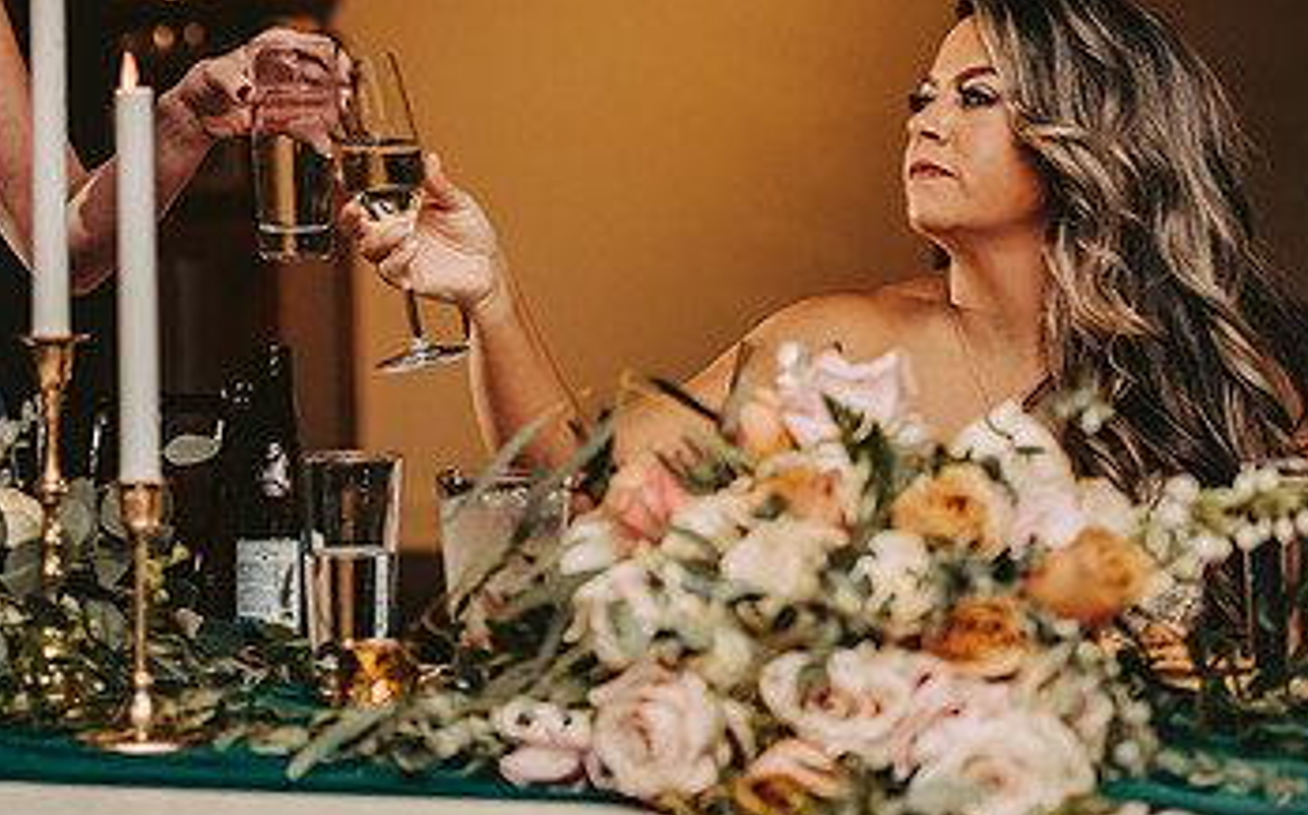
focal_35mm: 119
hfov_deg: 17.4
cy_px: 122
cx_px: 289
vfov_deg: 10.9
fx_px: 4239
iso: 1600
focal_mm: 70
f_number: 3.2
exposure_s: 1/200
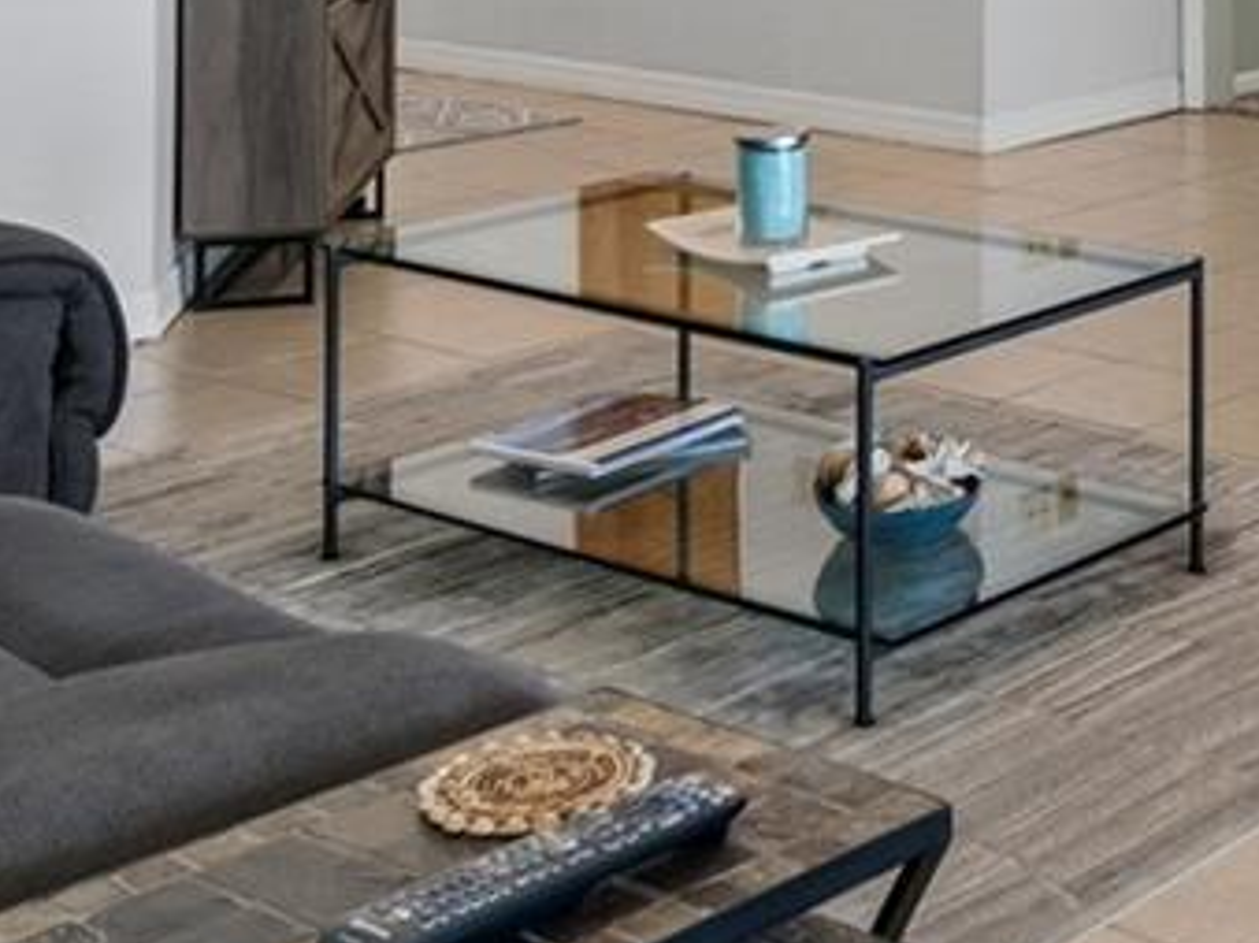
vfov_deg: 19.2
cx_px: 1593
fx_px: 2472
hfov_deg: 25.1
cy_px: -420
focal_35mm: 68
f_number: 7.1
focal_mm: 10
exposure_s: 1/5
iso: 100
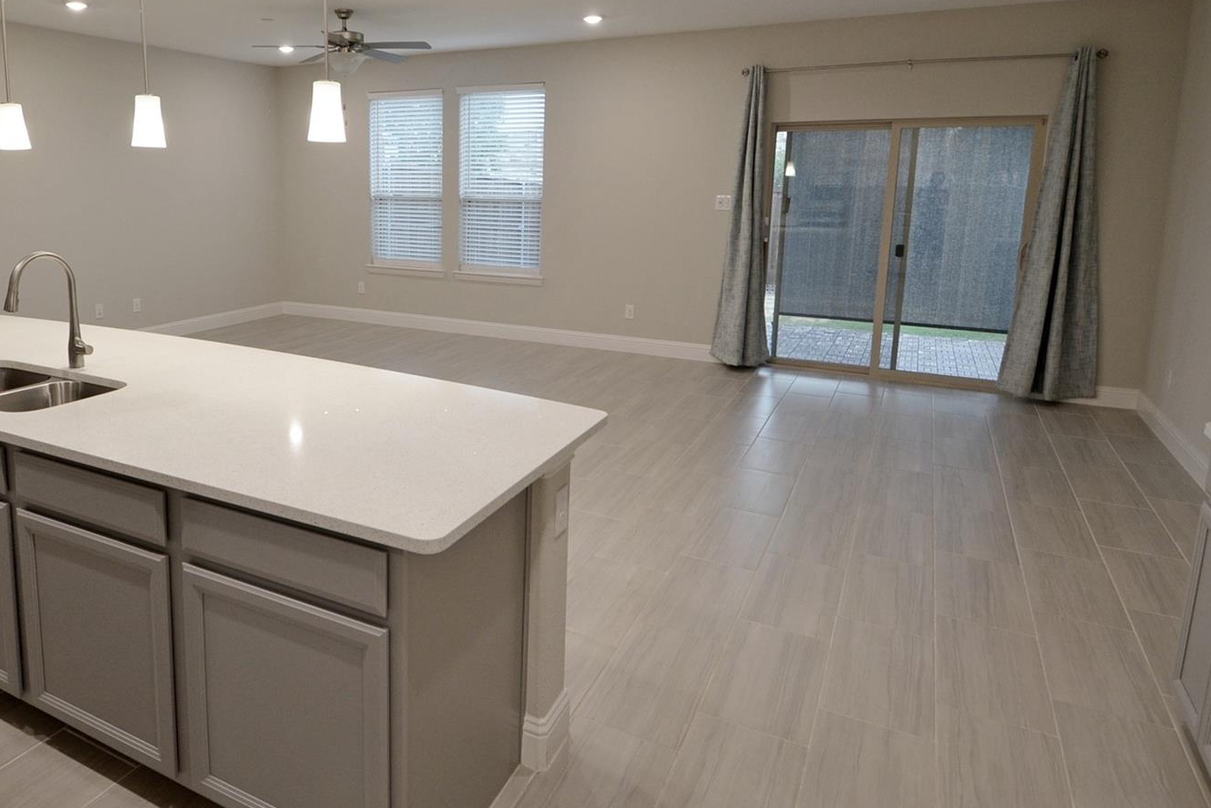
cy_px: 308
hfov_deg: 74.6
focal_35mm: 23
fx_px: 774
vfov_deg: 54.6
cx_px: 444
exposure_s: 1/60
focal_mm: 10
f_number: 4
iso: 400
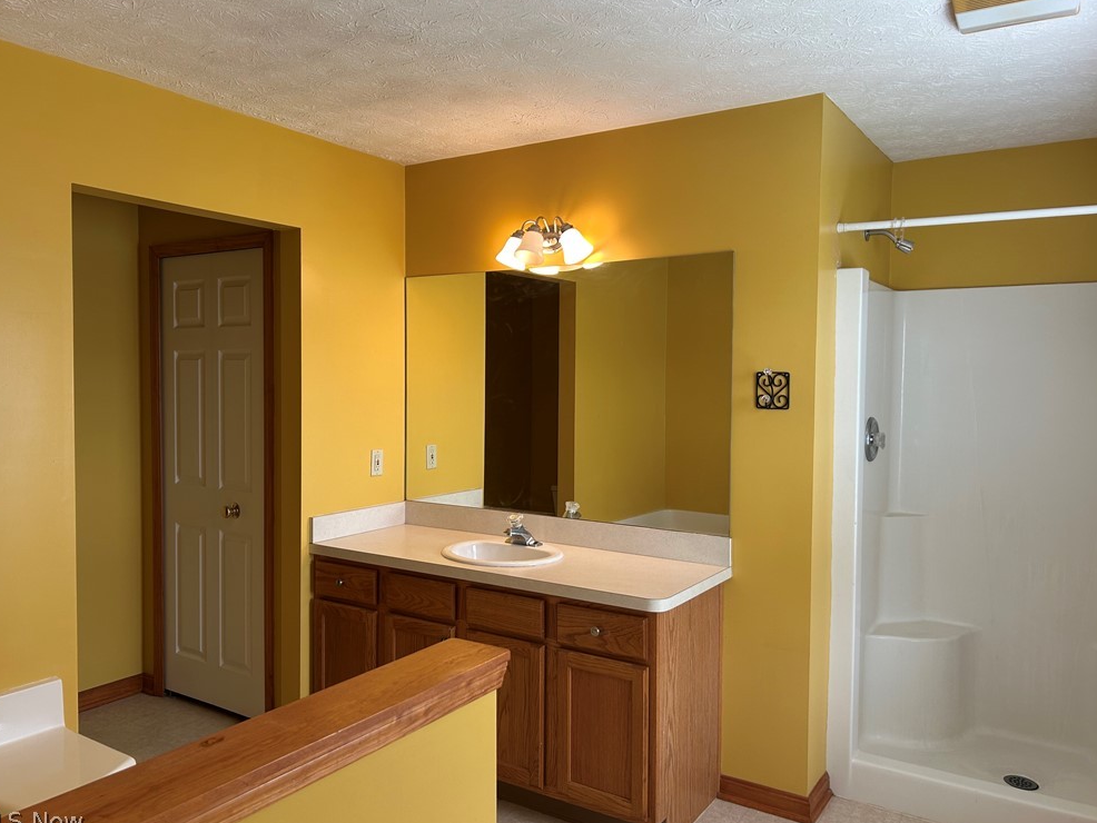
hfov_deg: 65.3
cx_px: 537
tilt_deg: -2.3
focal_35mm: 27
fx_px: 856
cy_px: 413
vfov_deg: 51.4
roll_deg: +0.4
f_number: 1.5
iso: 50
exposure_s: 1/120
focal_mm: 5.7
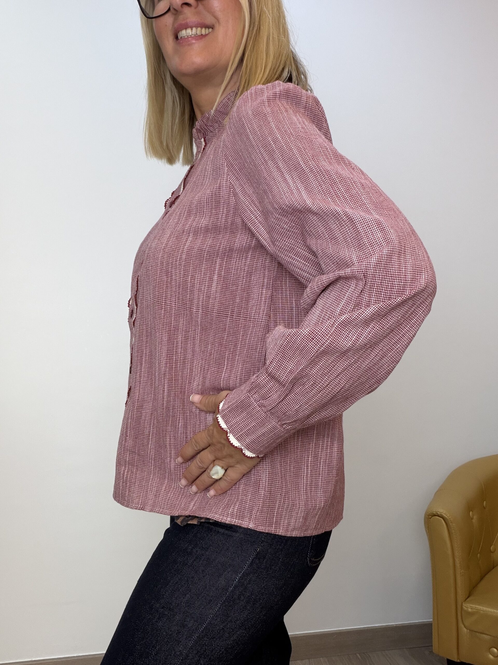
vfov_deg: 60.0
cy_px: 332
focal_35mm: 30
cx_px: 249
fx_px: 575
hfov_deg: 46.8
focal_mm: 2.71
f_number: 1.9
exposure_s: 1/100
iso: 64
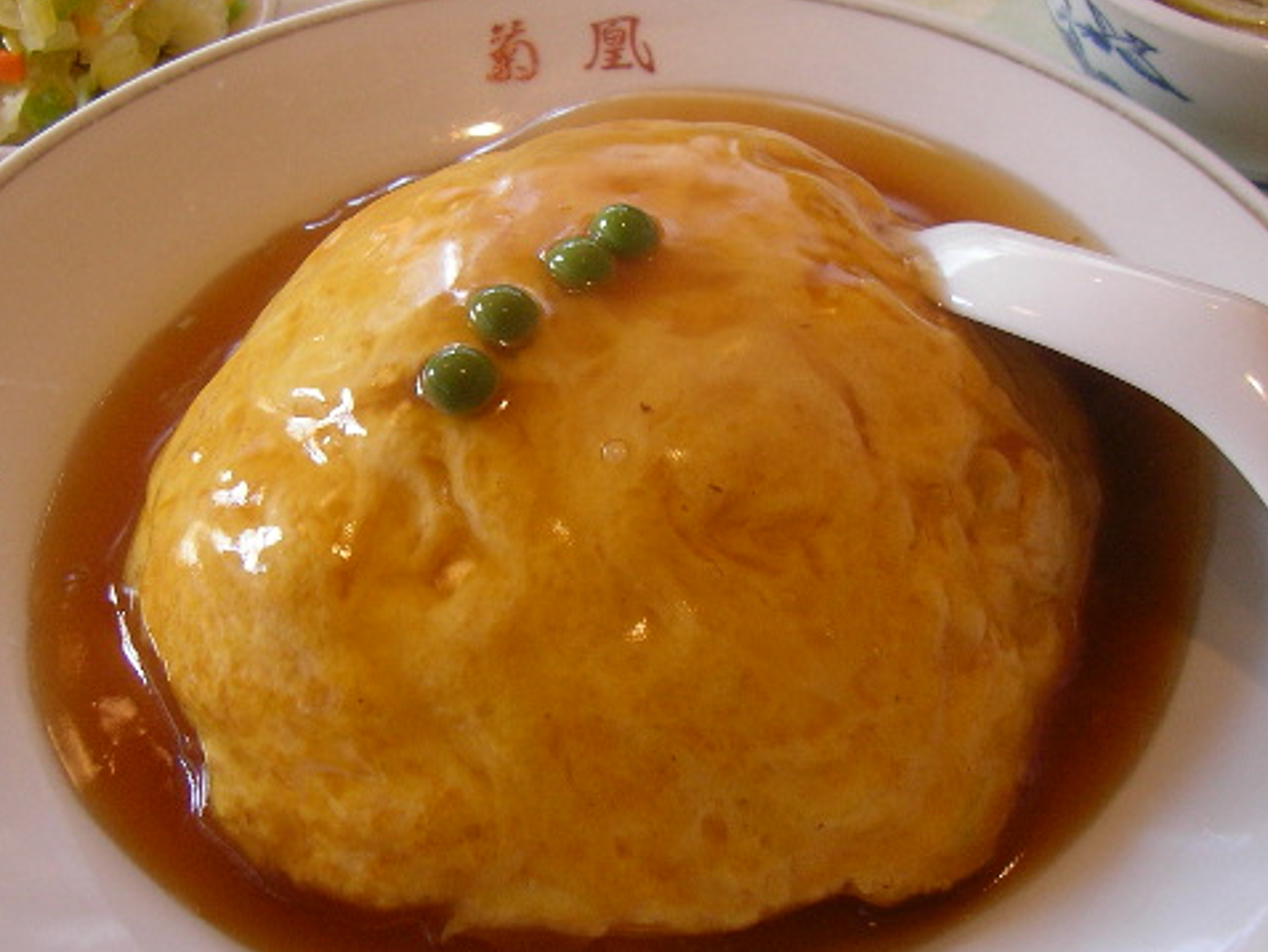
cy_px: 410
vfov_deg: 28.5
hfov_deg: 37.5
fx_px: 1869
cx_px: 643
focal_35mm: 51
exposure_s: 1/35
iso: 100
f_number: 2.9
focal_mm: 6
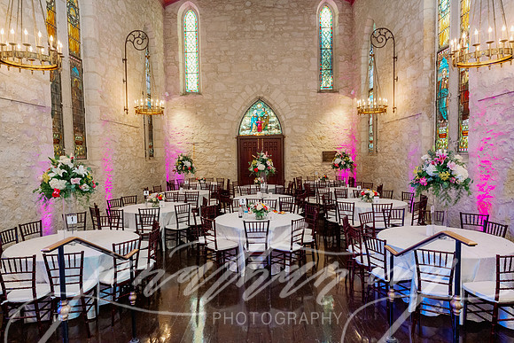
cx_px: 257
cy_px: 172
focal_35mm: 24
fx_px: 343
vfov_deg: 53.2
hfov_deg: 73.7
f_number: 5.6
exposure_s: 1/60
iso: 1250
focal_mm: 24
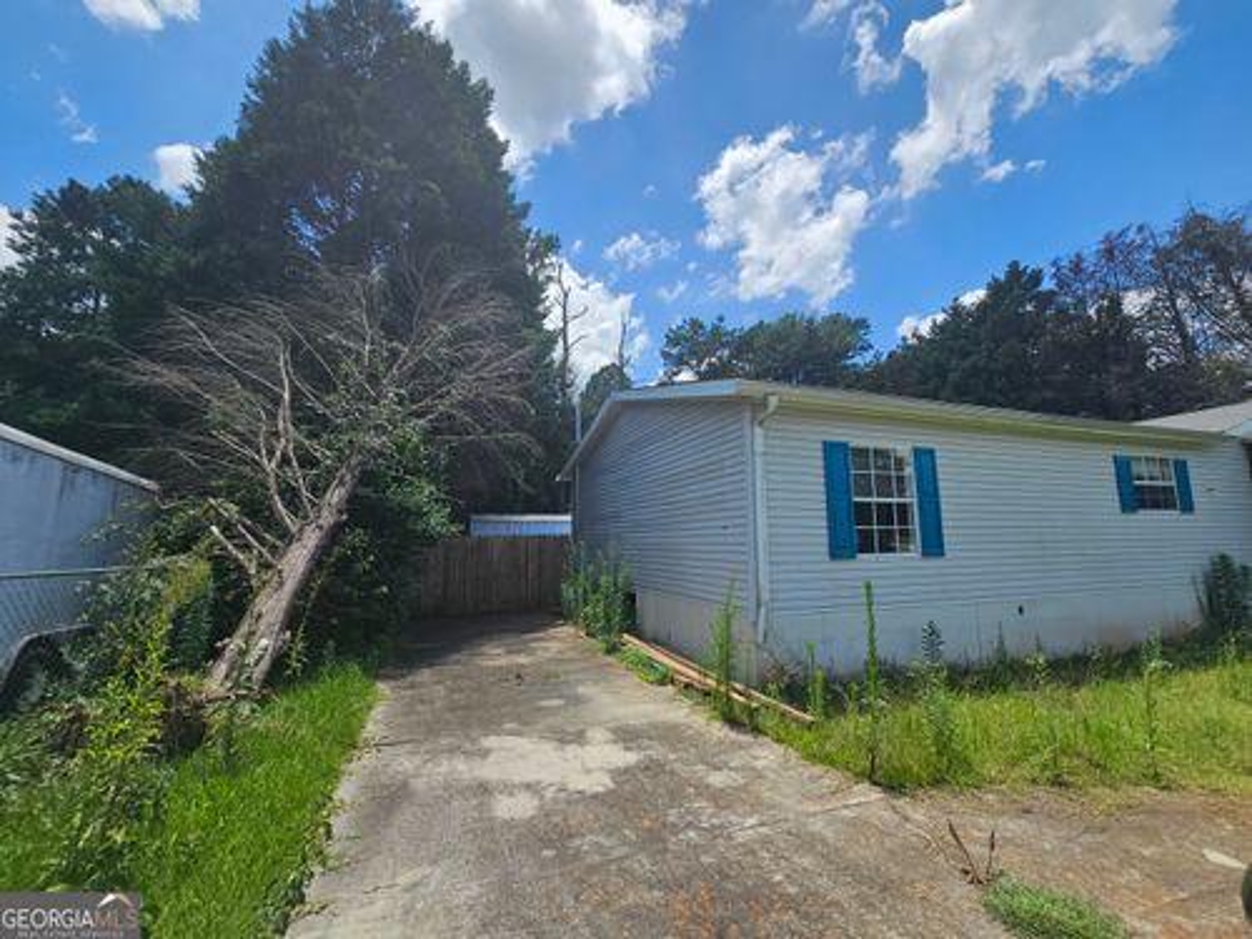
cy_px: 470
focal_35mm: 13
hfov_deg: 106.2
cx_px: 626
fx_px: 470
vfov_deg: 89.9
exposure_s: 1/2140
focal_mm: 2.2
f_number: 2.2
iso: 50
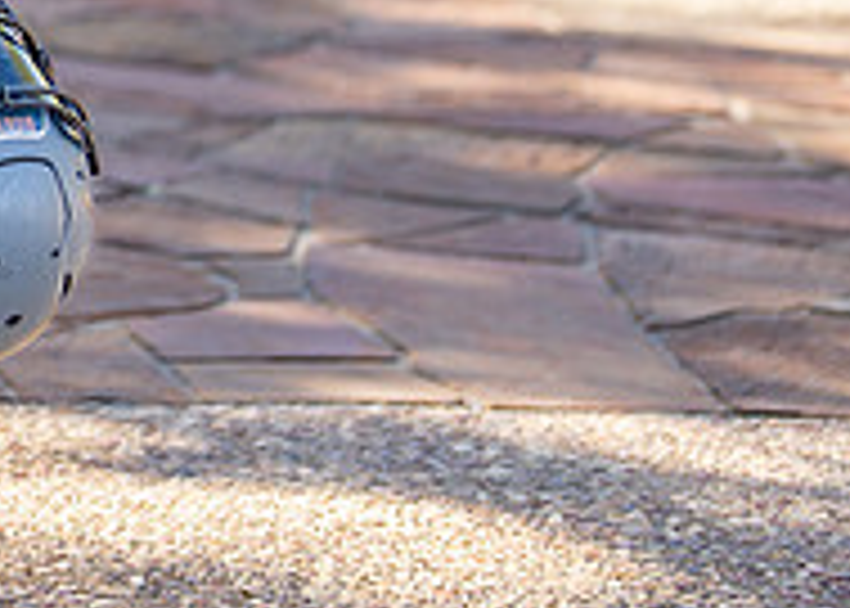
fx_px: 4297
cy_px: -206
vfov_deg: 8.0
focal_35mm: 178
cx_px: -285
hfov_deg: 11.0
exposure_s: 1/1000
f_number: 1.2
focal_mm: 50
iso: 100
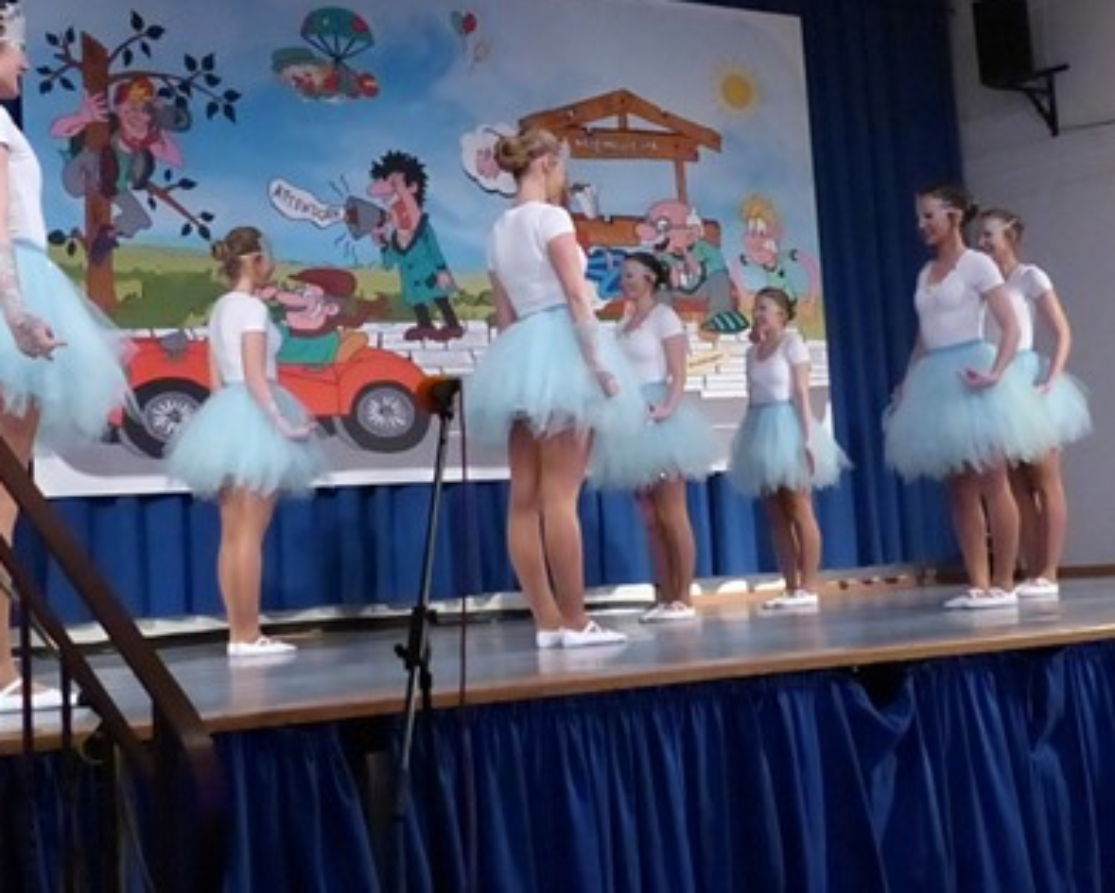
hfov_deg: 29.6
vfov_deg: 23.8
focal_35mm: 64
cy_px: 322
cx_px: 559
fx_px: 2114
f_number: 4
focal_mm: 7.6
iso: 1600
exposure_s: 1/200
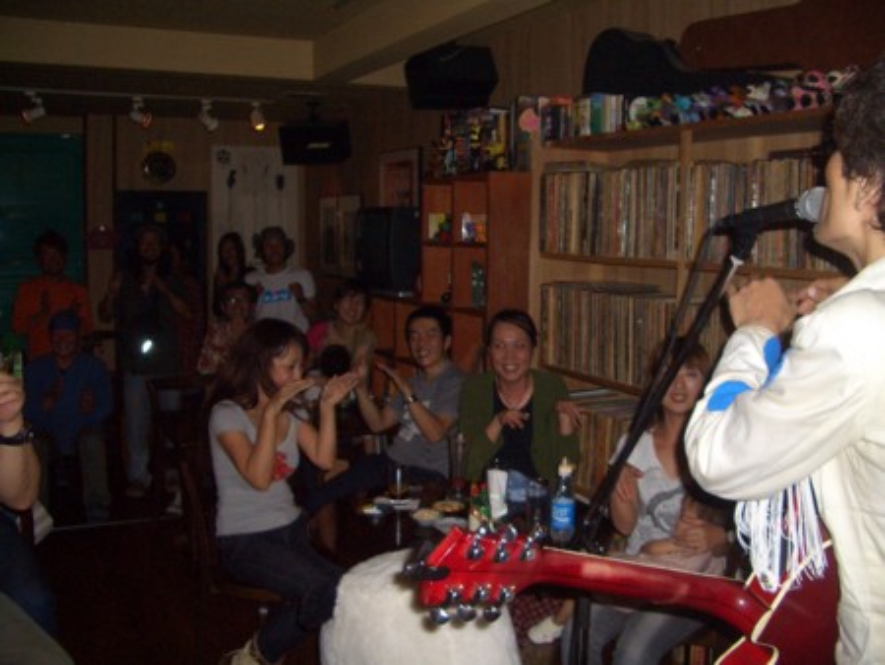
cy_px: 332
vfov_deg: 40.7
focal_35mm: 35
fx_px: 895
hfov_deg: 52.6
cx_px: 442
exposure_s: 1/60
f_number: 2.6
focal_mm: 5.8
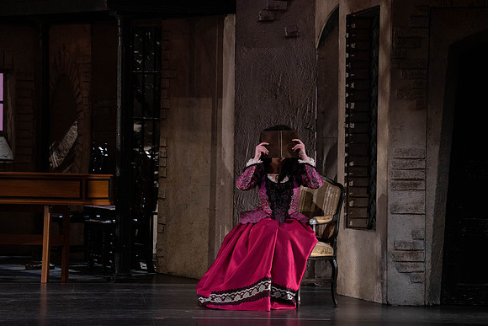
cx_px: 244
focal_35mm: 200
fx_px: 2712
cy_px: 163
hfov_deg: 10.3
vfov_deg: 6.9
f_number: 8
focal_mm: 200
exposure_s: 1/250
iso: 3200
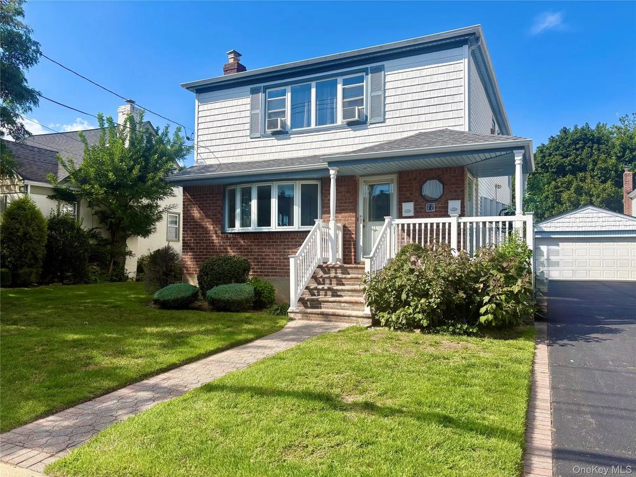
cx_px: 318
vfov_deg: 53.1
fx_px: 478
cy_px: 238
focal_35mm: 26
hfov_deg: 67.3
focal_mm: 5.96
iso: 50
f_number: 1.6
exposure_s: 1/2639
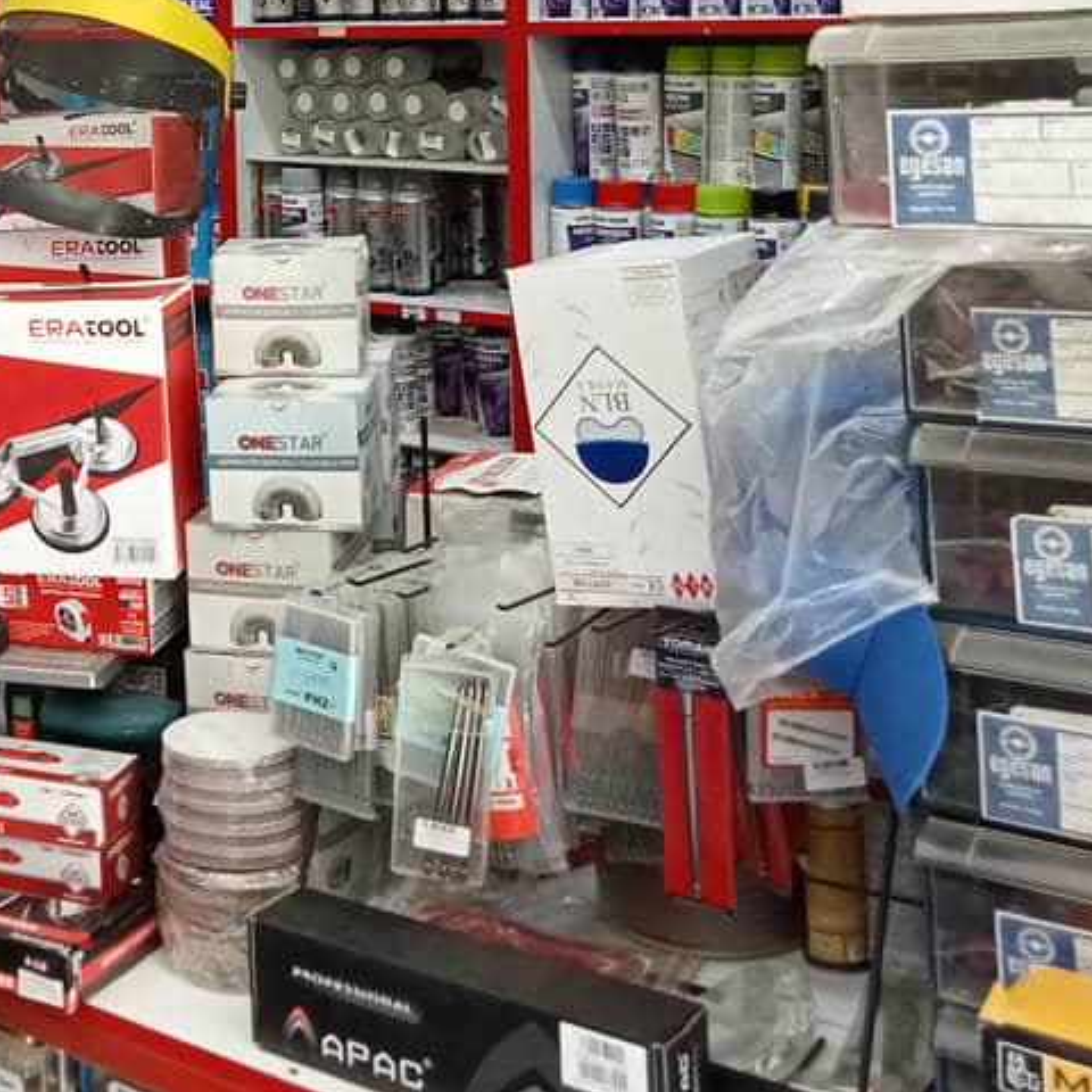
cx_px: 155
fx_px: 2177
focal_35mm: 61
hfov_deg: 27.4
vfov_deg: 27.1
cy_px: 86
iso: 132
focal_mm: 3.46
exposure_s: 1/33.3
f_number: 2.2
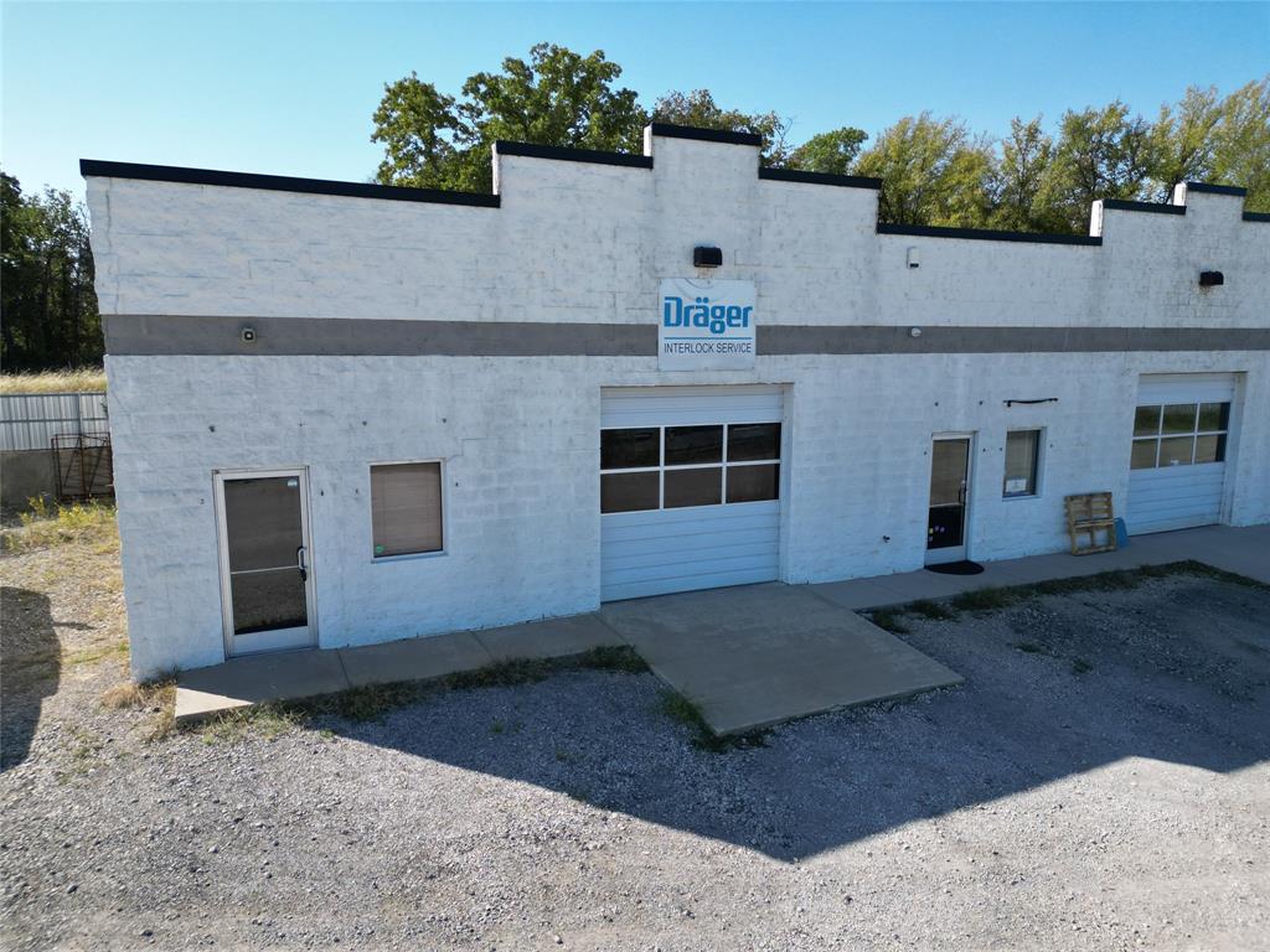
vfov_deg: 56.8
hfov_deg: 71.6
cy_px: 476
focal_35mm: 24
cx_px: 635
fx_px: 881
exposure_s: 1/2500
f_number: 1.7
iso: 130
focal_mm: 6.72
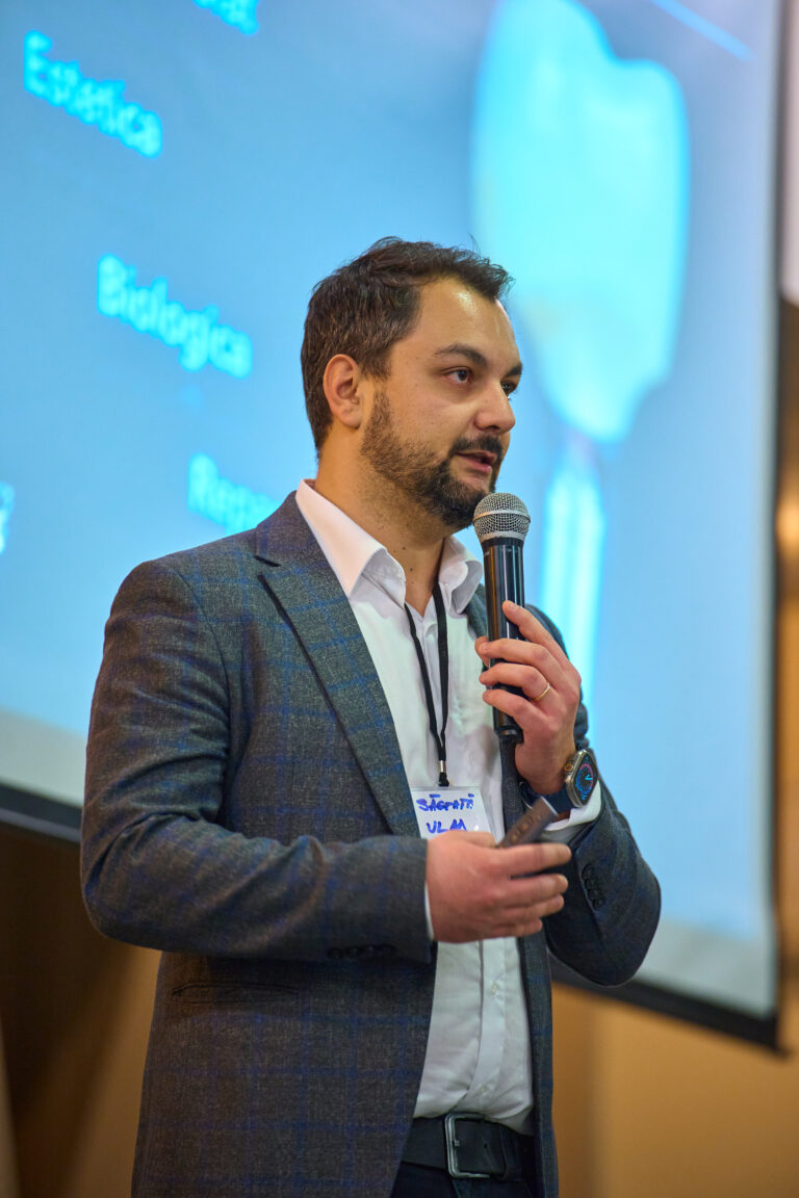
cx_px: 400
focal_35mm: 159
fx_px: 5293
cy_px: 599
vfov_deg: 12.9
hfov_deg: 8.6
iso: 1600
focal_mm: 159
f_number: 2.8
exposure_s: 1/50
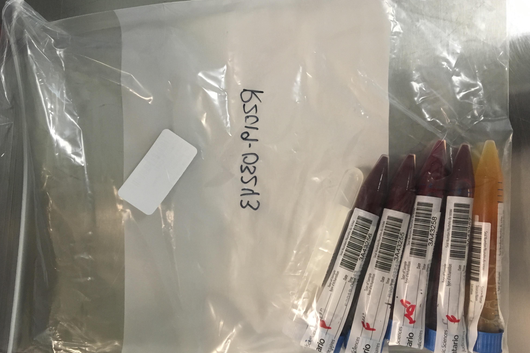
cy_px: 184
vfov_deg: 42.3
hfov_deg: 60.3
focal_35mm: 31
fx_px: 456
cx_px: 262
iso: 160
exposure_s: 1/30
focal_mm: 4.15
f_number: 2.2
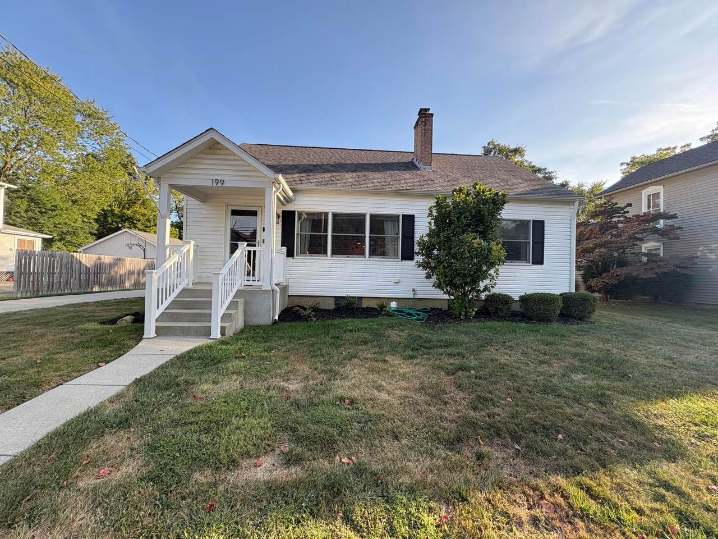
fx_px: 290
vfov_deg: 85.7
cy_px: 270
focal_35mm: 14
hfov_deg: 102.1
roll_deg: -1.1
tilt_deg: +1.2
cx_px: 359
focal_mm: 2.22
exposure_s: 1/244
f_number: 2.2
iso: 40
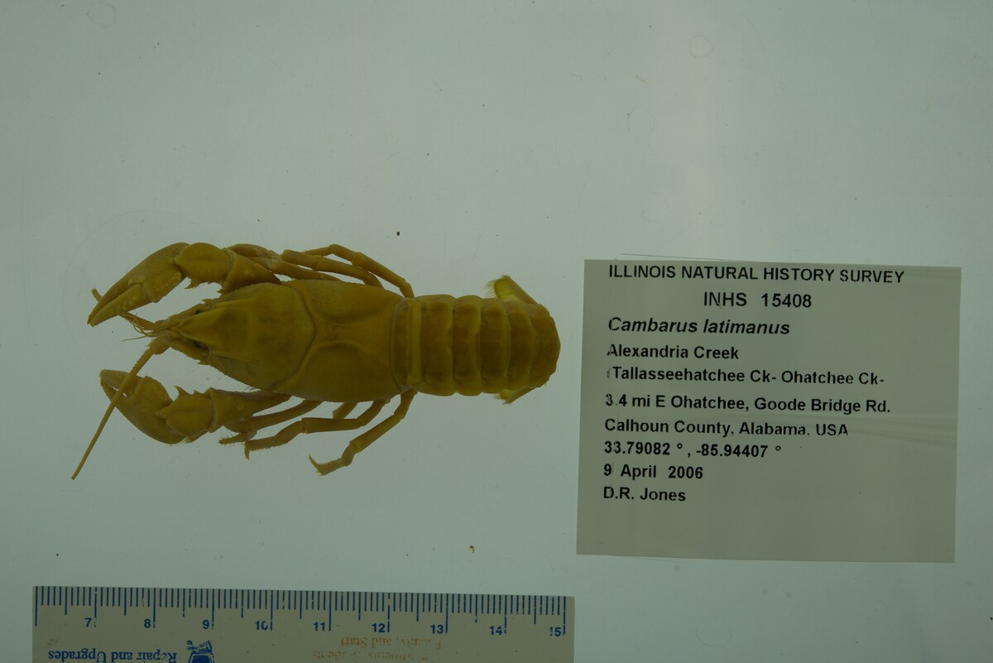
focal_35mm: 60
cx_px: 496
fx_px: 1656
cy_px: 332
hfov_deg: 33.4
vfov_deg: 22.6
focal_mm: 60
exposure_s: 1/160
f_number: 10
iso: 100
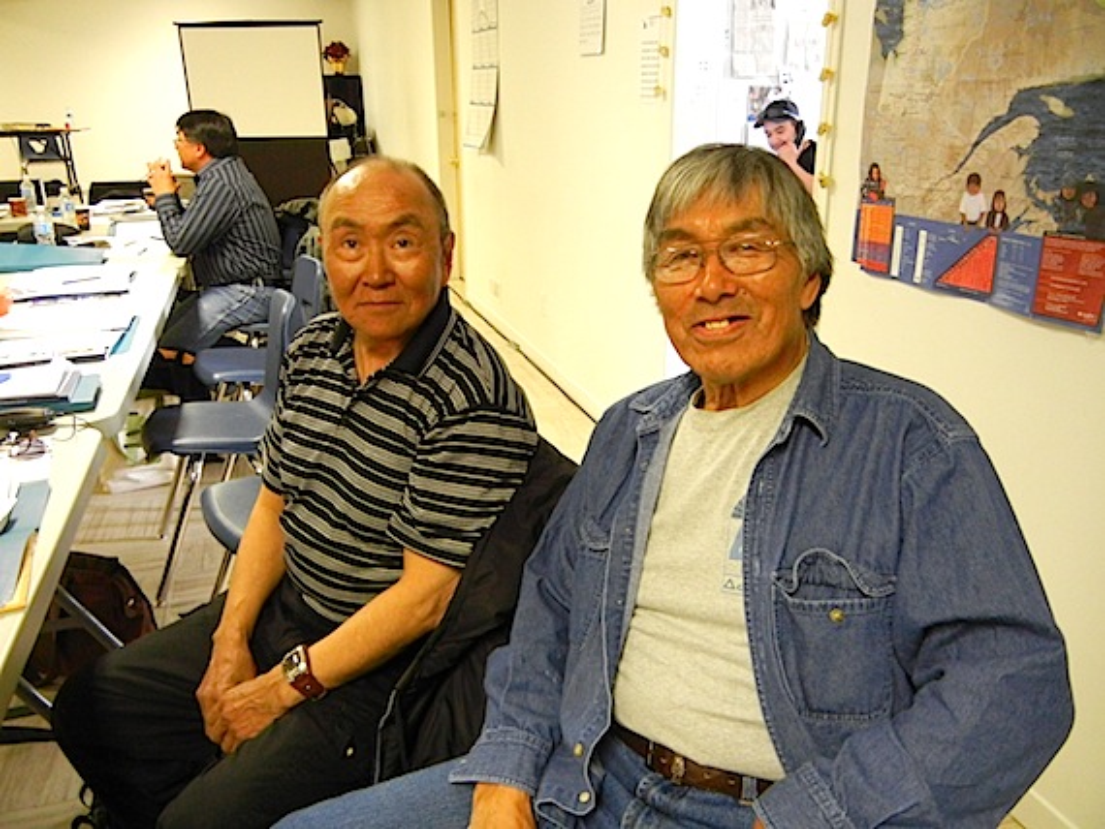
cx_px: 552
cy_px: 414
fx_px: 958
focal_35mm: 30
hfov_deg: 59.9
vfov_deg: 46.8
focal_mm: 5.4
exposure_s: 1/15.3
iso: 800
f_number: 3.5
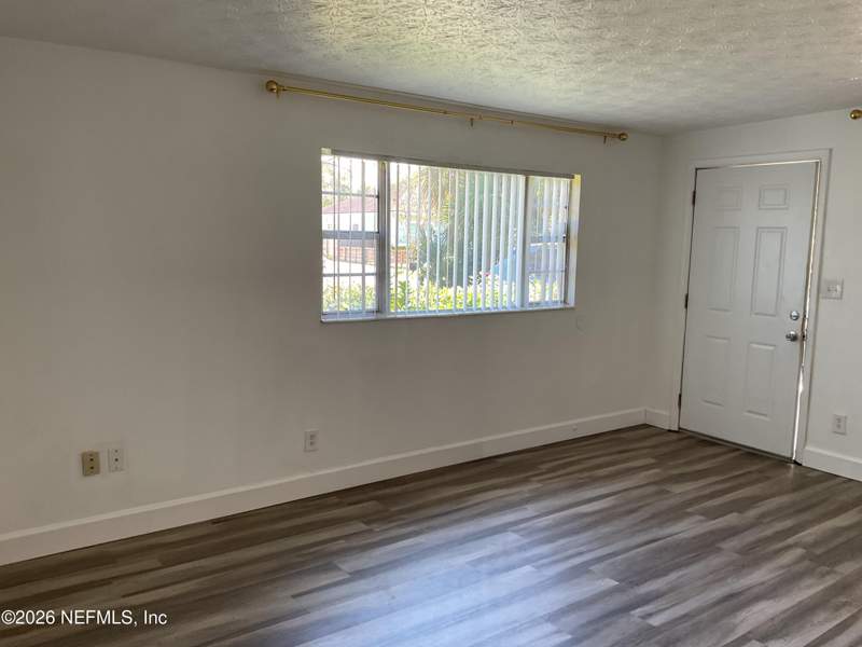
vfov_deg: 48.2
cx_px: 431
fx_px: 722
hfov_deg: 61.7
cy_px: 324
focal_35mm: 29
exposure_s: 1/60
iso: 40
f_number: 1.8
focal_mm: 3
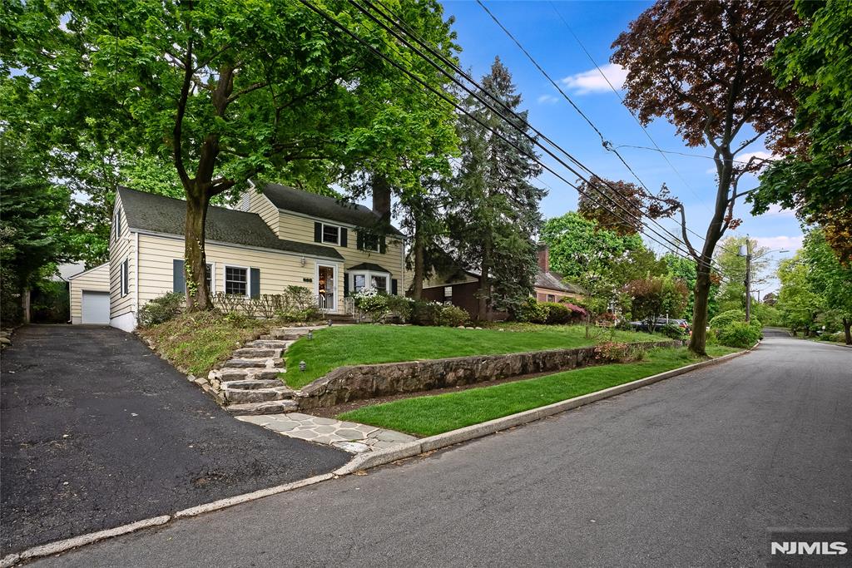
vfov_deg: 73.8
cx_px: 426
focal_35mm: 16
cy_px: 284
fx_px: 379
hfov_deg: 96.7
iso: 100
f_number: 7.1
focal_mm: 16
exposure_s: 1/15
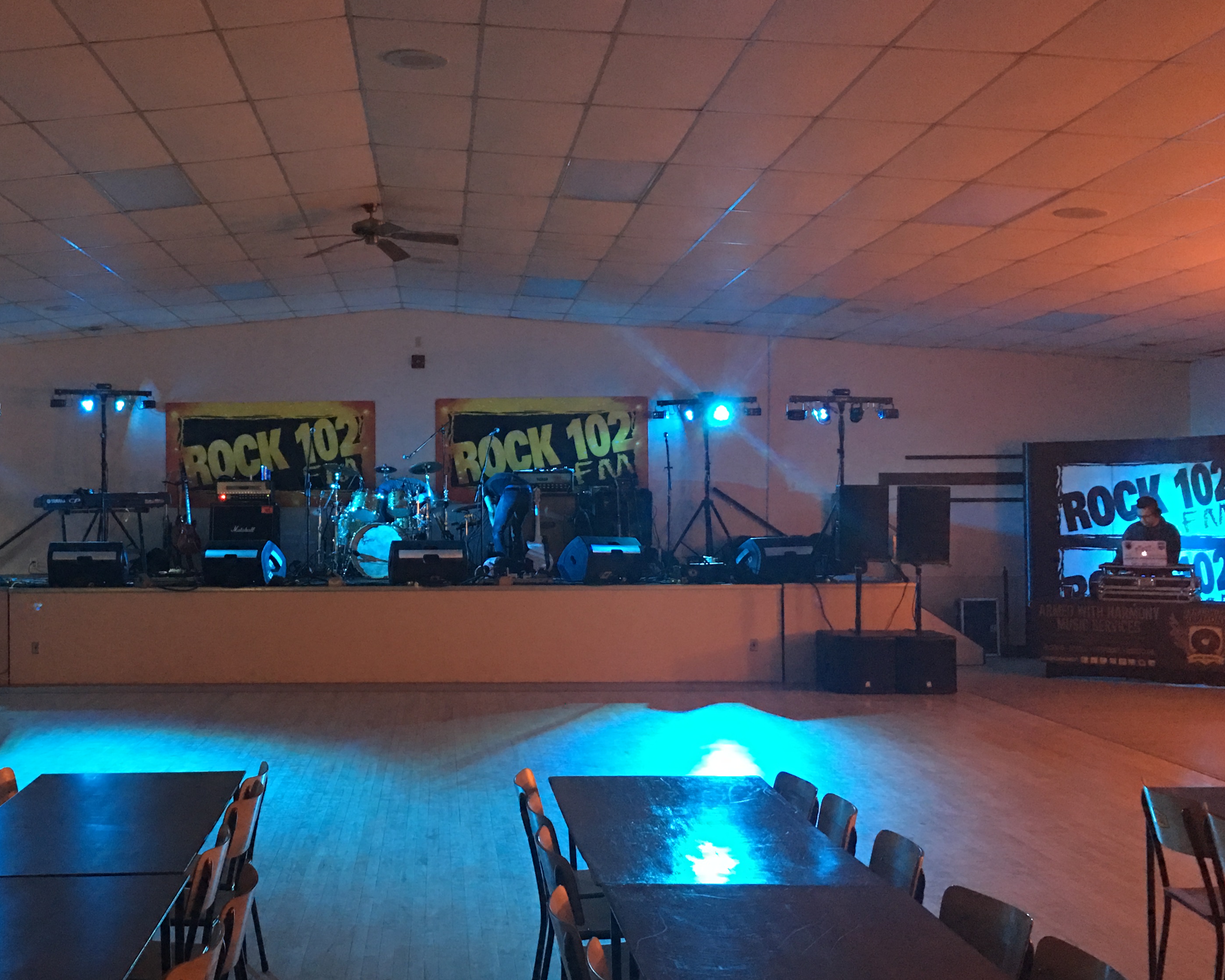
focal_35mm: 41
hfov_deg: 44.0
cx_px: 393
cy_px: 510
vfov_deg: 36.5
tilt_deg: +0.7
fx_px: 1486
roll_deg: -1.3
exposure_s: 1/4
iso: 100
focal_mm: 4.15
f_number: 2.2
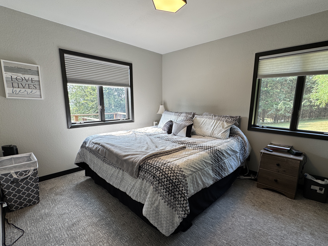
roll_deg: -2.0
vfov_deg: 74.6
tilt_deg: -11.5
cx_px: 180
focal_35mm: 17
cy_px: 134
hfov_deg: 90.8
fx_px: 161
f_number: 2.2
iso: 50
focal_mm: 2.22
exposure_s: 1/120
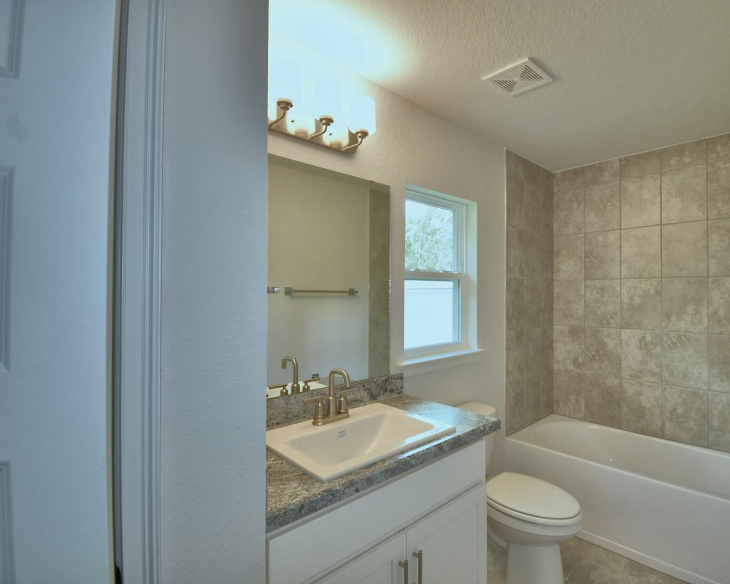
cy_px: 292
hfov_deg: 89.0
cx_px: 418
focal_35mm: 17
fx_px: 367
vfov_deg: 77.0
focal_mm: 10
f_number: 4.5
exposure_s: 1/50
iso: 200
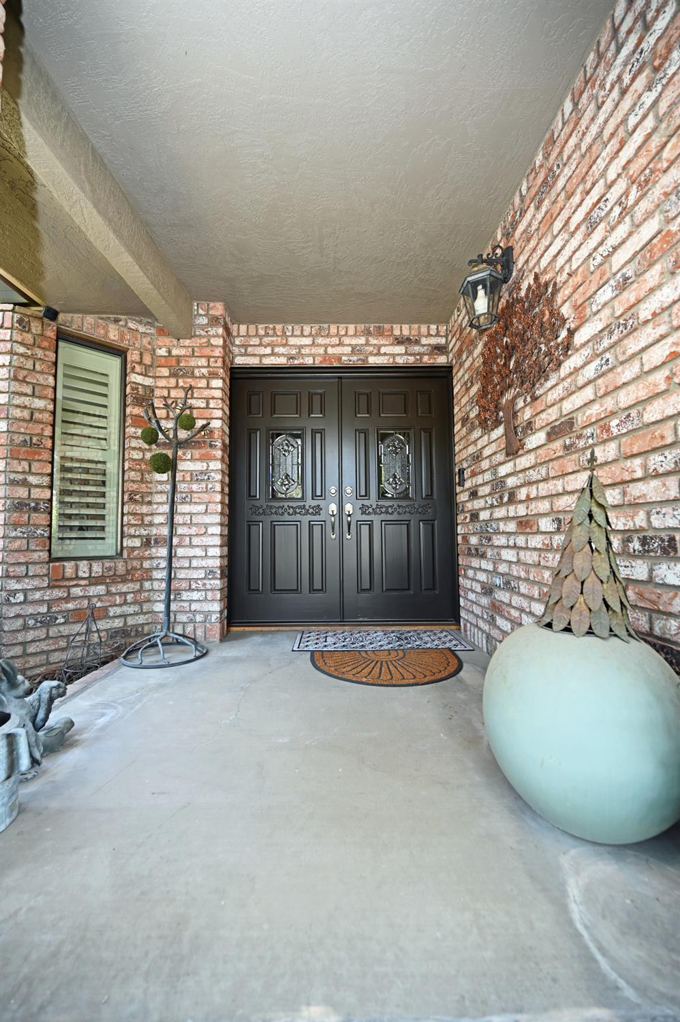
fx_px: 397
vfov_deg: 104.3
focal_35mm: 14
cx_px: 340
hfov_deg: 81.2
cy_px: 511
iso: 220
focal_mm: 14
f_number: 4
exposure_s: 1/60
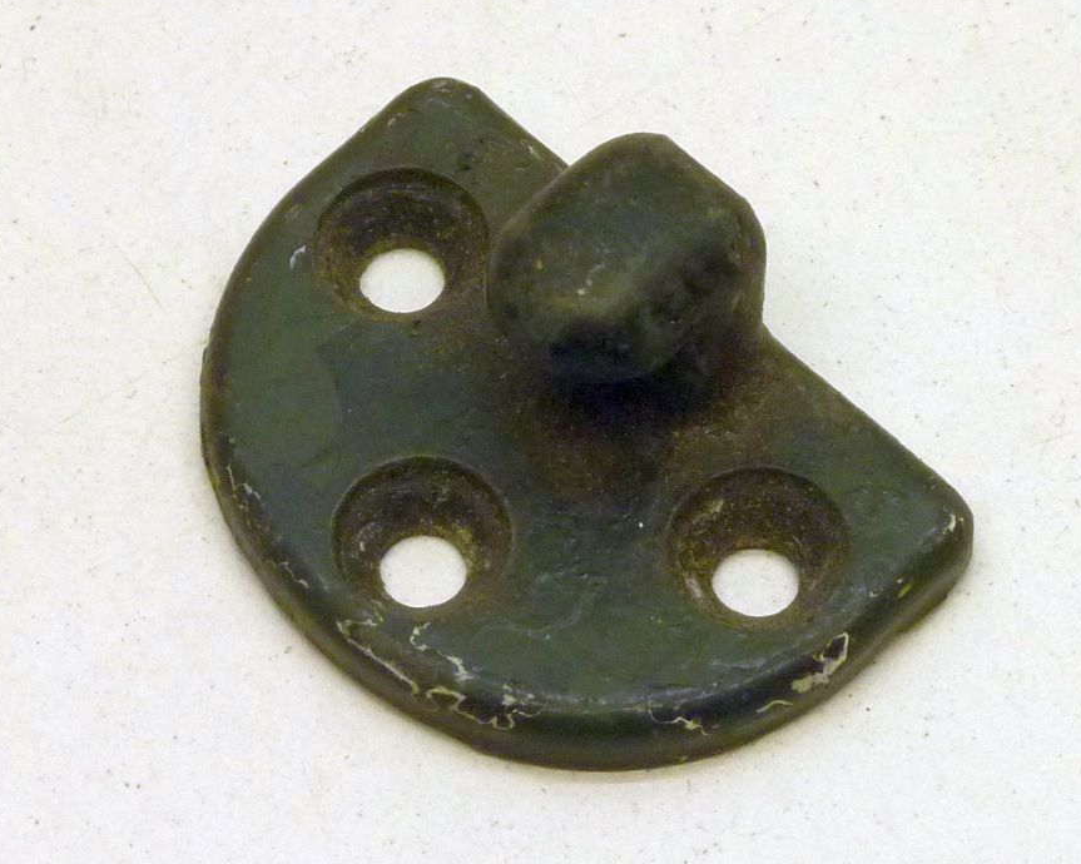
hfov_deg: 25.1
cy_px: 431
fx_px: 2431
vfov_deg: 20.2
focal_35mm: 76
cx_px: 576
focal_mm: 11.9
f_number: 4.1
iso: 250
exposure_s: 1/40
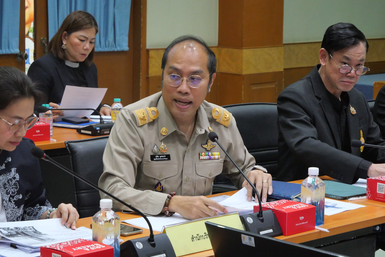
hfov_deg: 18.9
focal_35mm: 108
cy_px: 128
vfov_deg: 12.7
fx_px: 1156
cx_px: 192
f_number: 5.6
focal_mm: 52
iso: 3200
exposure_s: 1/80
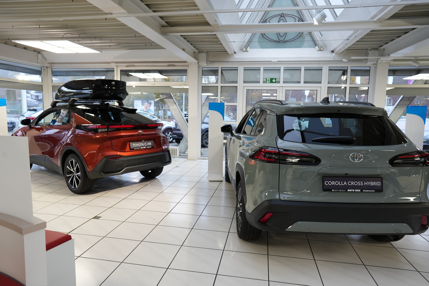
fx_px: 286
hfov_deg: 73.7
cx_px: 214
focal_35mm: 24
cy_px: 143
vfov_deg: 53.1
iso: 800
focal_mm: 24
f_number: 5
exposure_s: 1/60
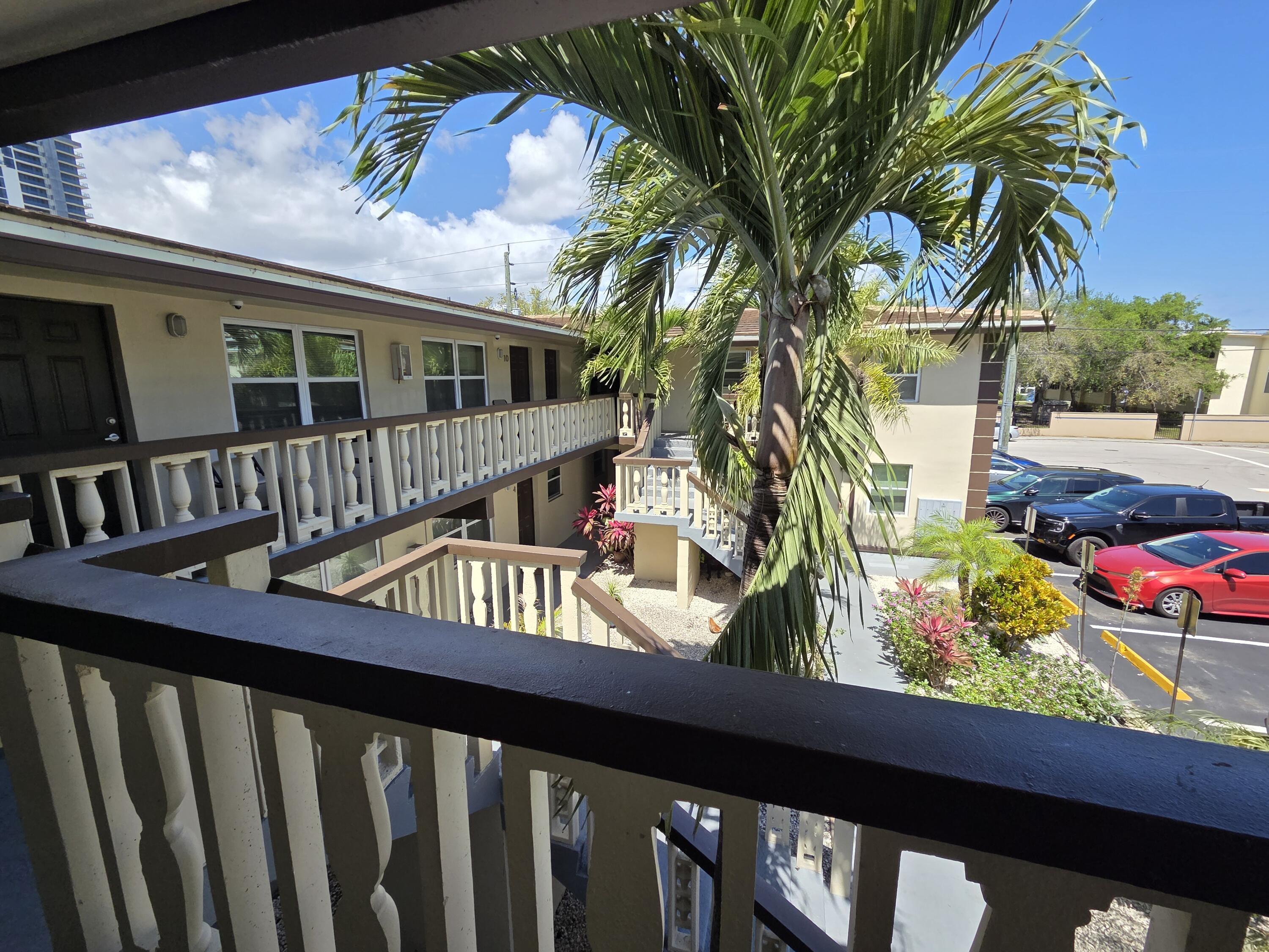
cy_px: 476
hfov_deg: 106.2
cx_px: 634
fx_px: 477
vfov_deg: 89.9
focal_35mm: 13
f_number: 2.2
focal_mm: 2.2
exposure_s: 1/1307
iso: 50
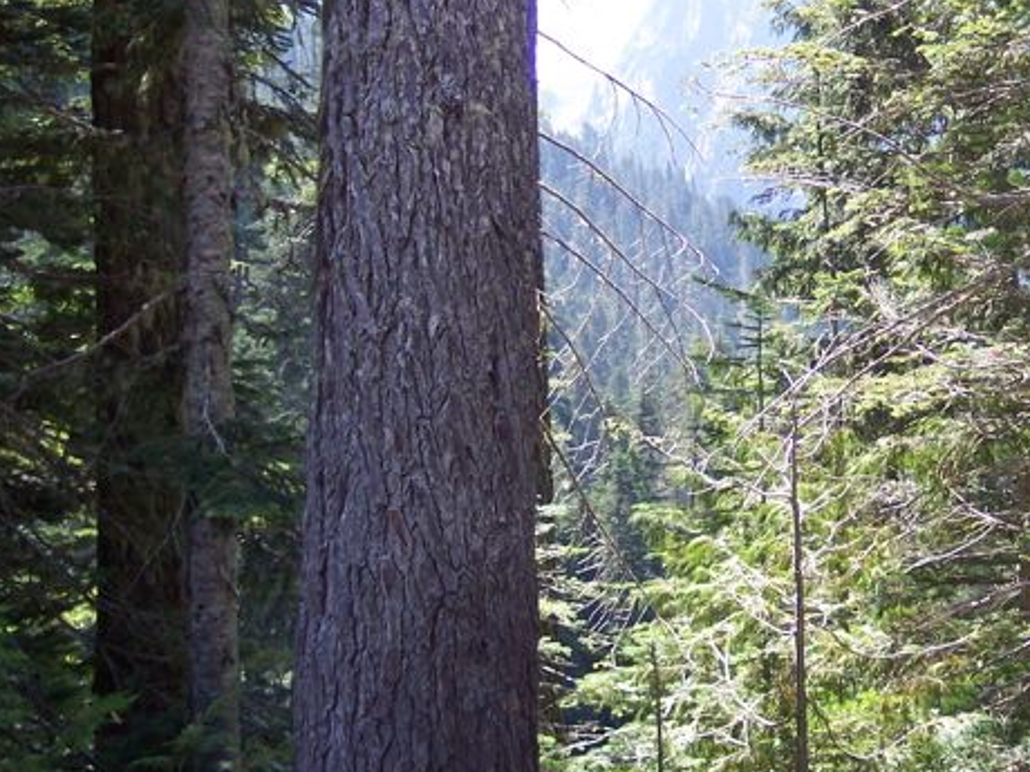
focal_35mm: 66
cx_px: 807
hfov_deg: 28.8
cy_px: 250
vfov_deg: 22.2
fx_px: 1964
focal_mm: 8
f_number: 2.8
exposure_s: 1/250
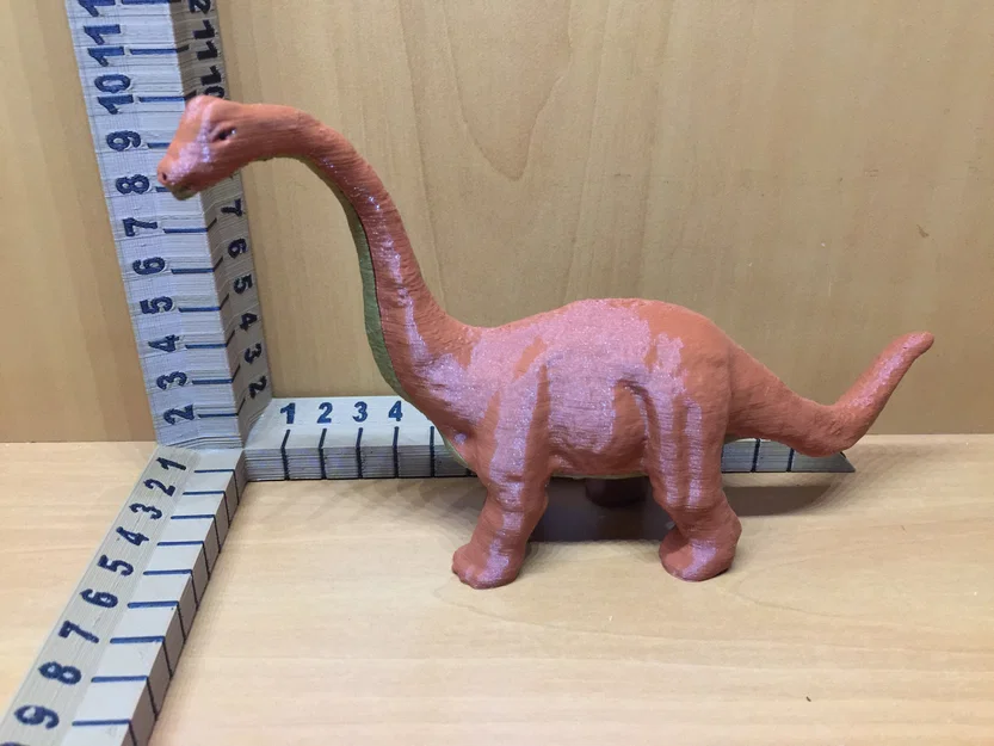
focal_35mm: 29
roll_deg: -0.9
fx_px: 833
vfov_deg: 48.2
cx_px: 497
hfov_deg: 61.7
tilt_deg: -27.3
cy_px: 373
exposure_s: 1/15
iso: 125
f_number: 2.2
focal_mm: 4.15
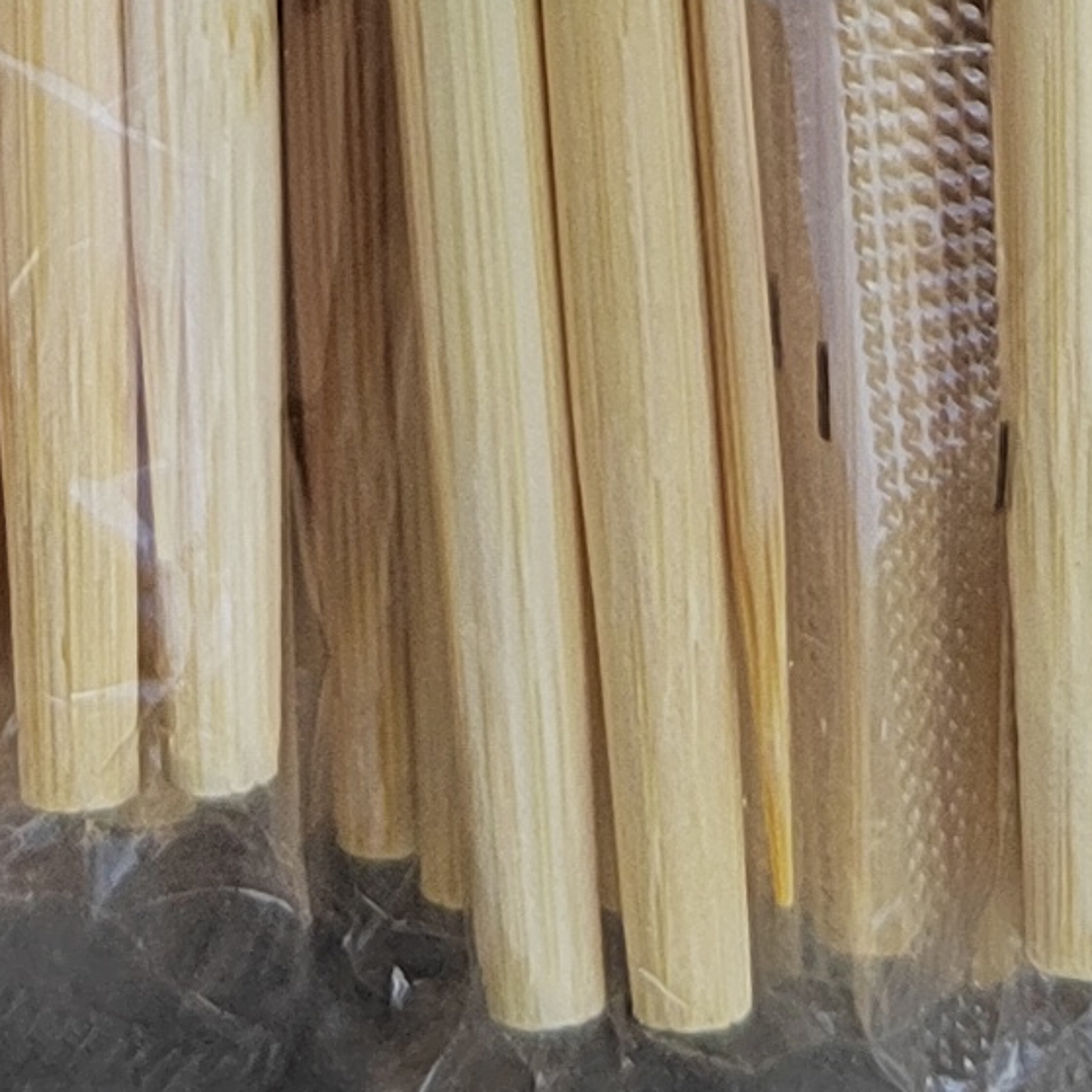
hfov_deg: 12.3
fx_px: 5068
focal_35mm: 142
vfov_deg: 10.3
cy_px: -1676
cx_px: 305
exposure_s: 1/661
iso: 459
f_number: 1.9
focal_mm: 5.52
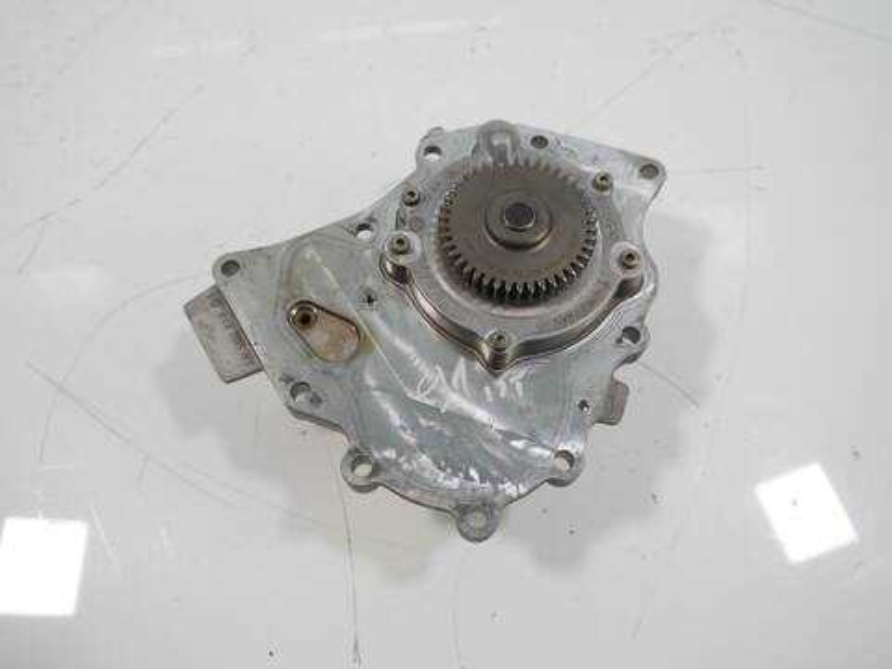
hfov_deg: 60.0
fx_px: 773
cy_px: 334
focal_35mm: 30
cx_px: 446
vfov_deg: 46.8
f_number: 3.6
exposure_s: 1/125
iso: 800
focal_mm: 15
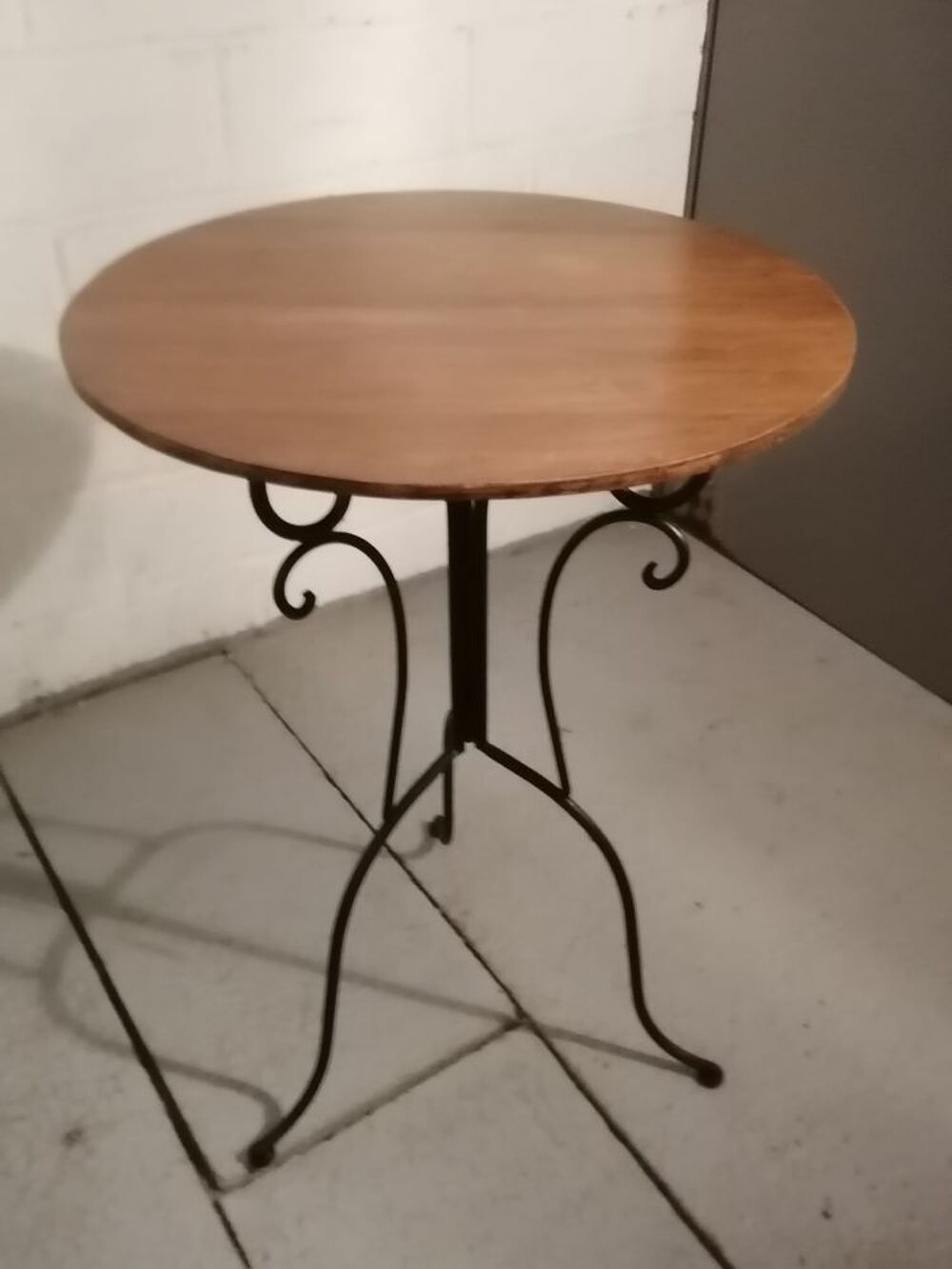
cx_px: 476
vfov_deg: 54.0
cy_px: 634
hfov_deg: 41.8
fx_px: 1247
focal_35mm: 34
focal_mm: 4.75
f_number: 1.8
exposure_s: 1/14.3
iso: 2000
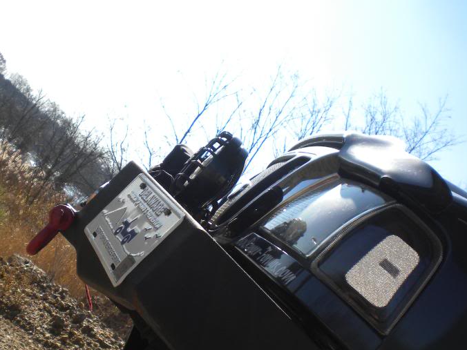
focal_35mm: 53
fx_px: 715
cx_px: 187
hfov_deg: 36.0
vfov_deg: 27.2
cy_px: 251
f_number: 4.6
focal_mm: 6.3
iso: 80
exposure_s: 1/560
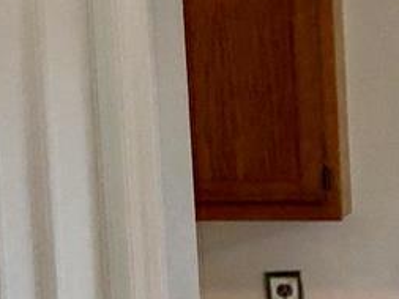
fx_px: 2041
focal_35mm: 177
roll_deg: -0.6
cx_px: 1246
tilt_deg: -8.6
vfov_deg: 8.3
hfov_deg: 8.9
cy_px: 415
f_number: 1.8
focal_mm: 4
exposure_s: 1/17
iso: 40
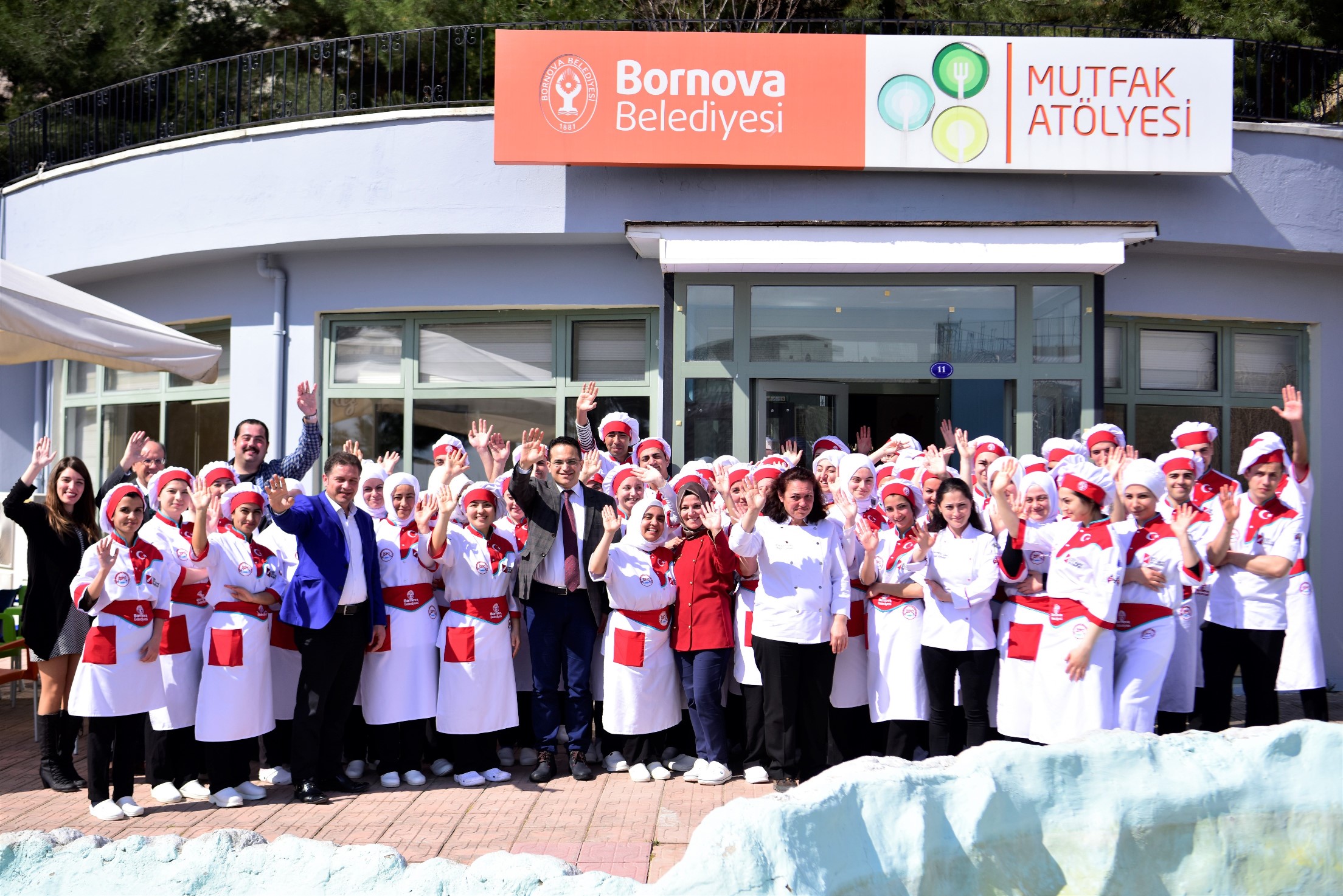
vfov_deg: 29.3
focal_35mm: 46
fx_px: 1717
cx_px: 672
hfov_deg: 42.7
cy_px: 448
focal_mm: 46
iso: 250
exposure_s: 1/3200
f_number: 3.5
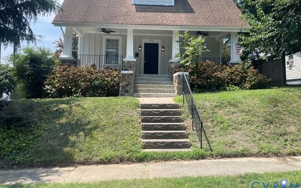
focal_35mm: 30
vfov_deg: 41.6
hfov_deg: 62.9
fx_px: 246
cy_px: 72
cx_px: 153
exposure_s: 1/1742
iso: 32
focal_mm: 4.2
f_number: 1.6
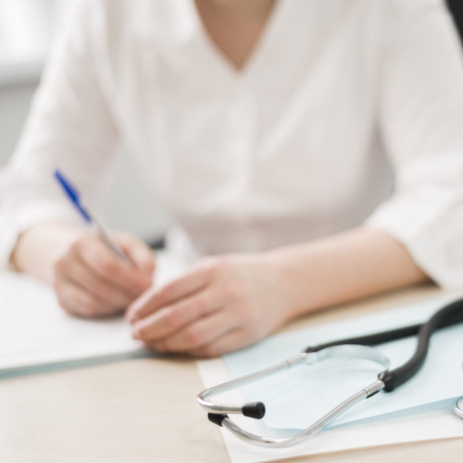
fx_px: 968
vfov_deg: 26.9
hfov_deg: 26.7
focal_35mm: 64
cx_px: 308
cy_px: 232
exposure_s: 1/160
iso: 100
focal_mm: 50
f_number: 1.8
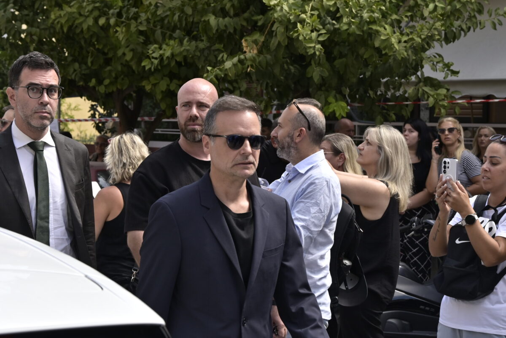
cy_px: 169
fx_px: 1279
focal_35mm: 91
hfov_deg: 22.4
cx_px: 253
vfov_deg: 15.0
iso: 400
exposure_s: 1/640
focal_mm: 61
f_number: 8
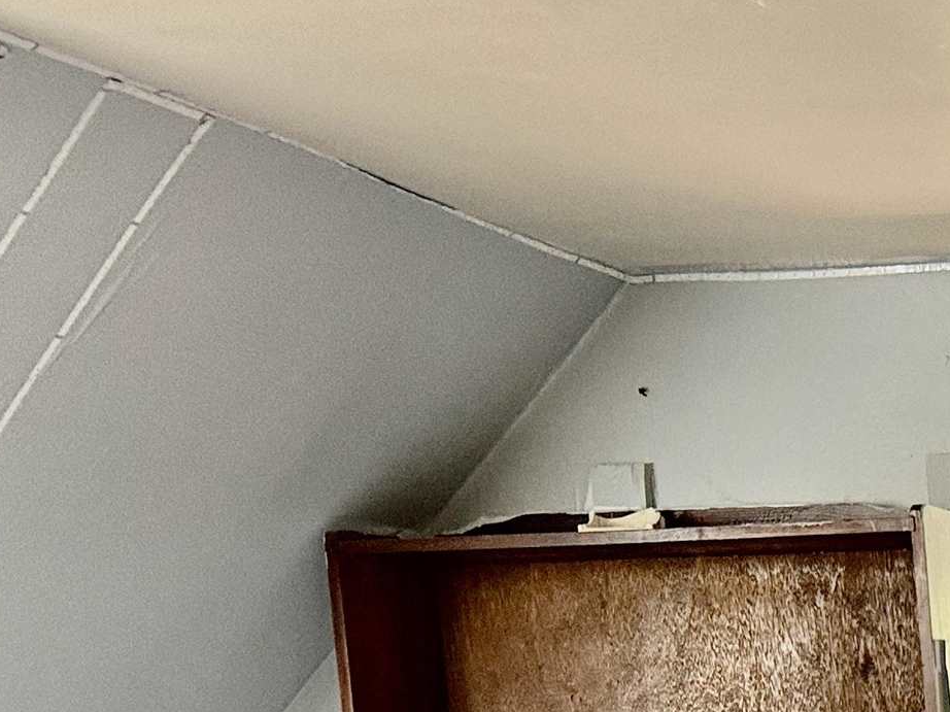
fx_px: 2195
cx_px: 1504
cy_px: 1150
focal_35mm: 80
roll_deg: +1.0
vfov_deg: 16.4
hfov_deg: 20.3
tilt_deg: -7.8
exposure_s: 1/60
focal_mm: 6.76
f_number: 1.78
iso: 250
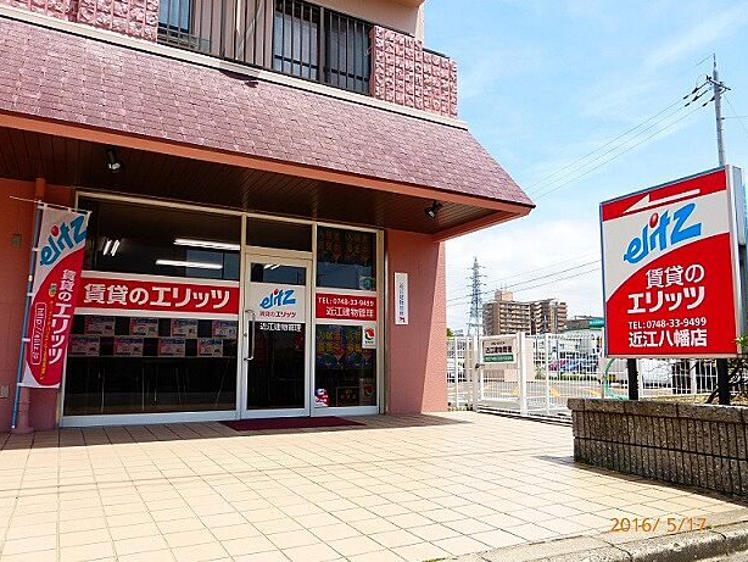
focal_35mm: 25
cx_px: 365
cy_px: 290
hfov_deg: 69.4
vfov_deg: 54.9
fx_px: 540
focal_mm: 4.3
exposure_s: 1/640
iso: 100
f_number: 4
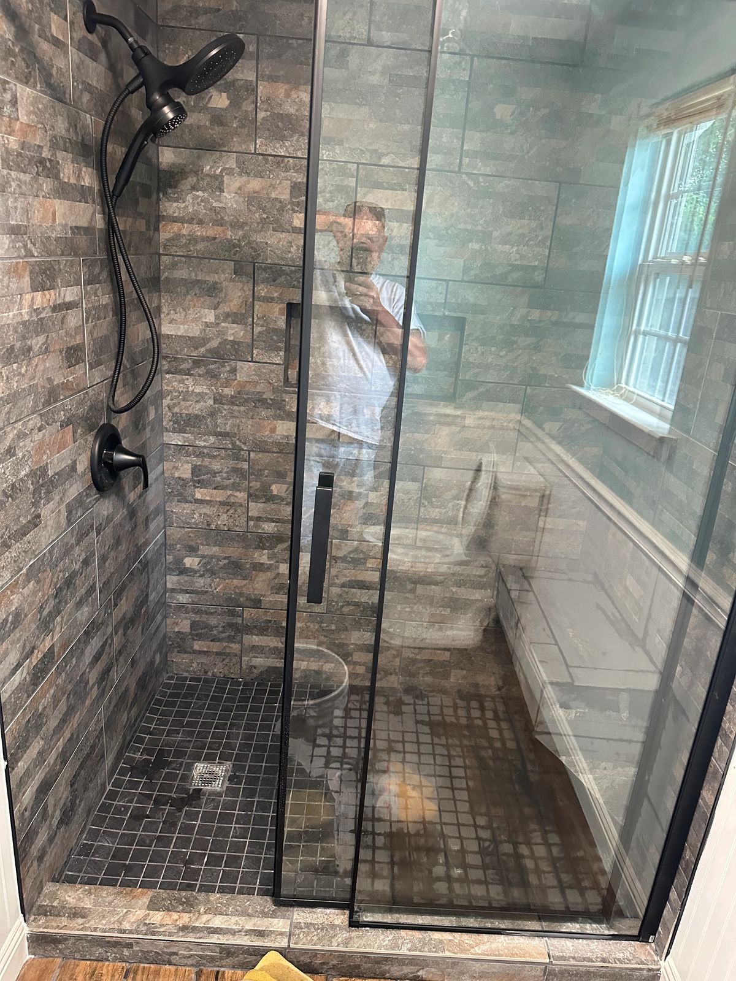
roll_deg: -6.0
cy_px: 490
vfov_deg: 71.6
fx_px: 680
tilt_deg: -18.2
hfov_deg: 56.8
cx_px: 368
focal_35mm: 24
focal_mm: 6.86
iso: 640
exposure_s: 1/60
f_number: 1.78
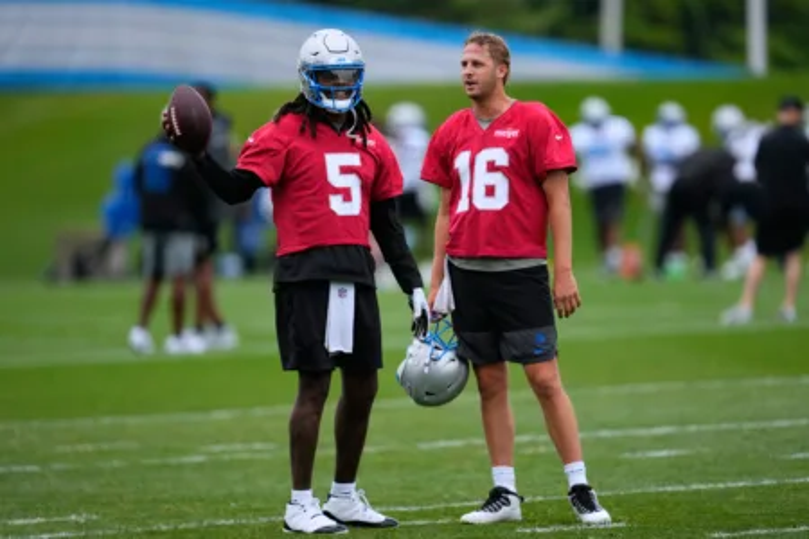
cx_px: 404
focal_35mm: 400
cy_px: 270
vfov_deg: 3.4
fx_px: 8988
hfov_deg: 5.2
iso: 640
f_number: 2.8
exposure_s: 1/2000
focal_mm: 400
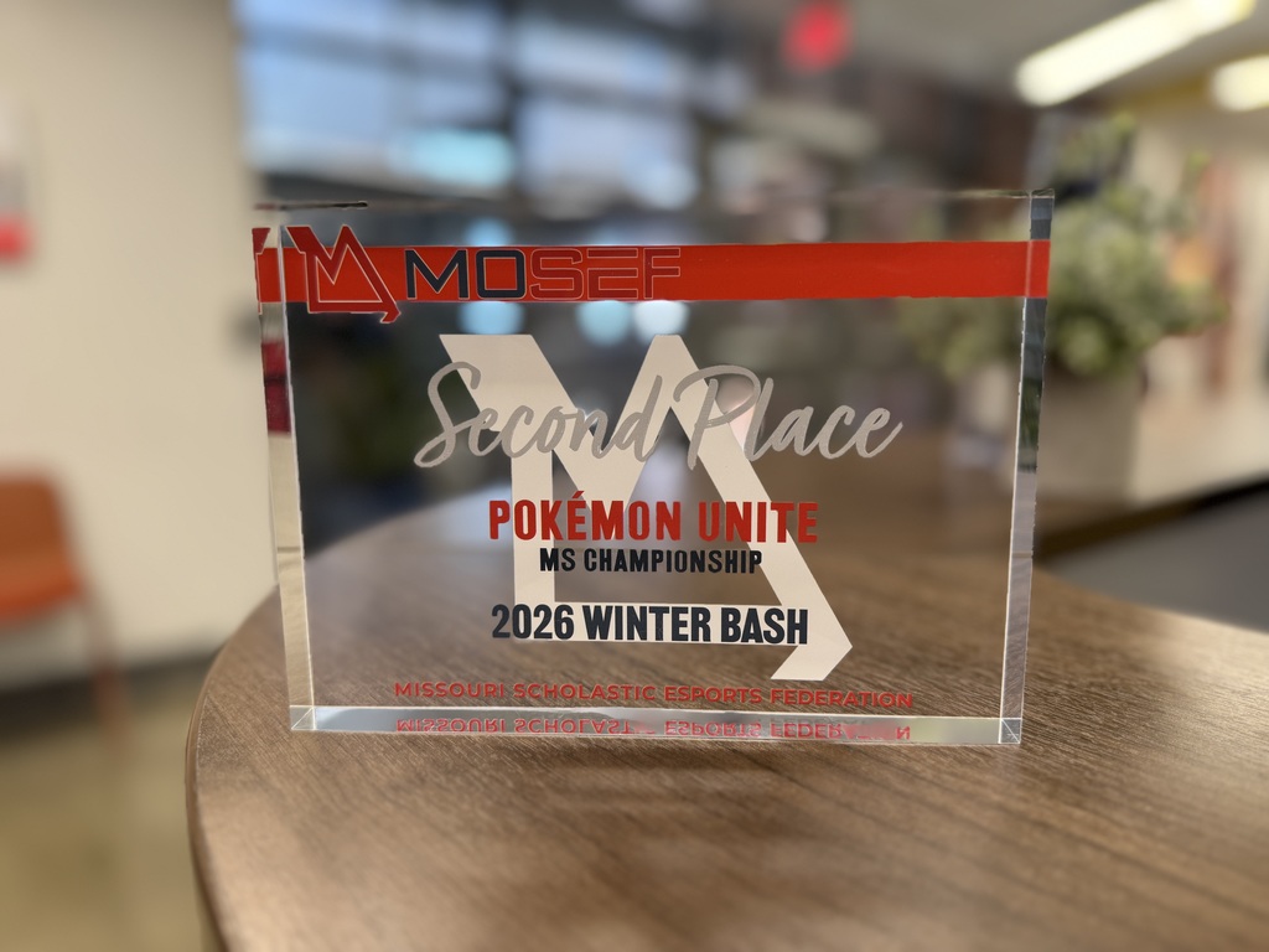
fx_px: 880
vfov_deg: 56.8
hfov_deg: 71.6
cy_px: 476
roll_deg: +0.0
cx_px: 634
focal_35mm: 24
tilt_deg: -10.0
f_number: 1.78
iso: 100
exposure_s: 1/60
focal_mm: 6.76
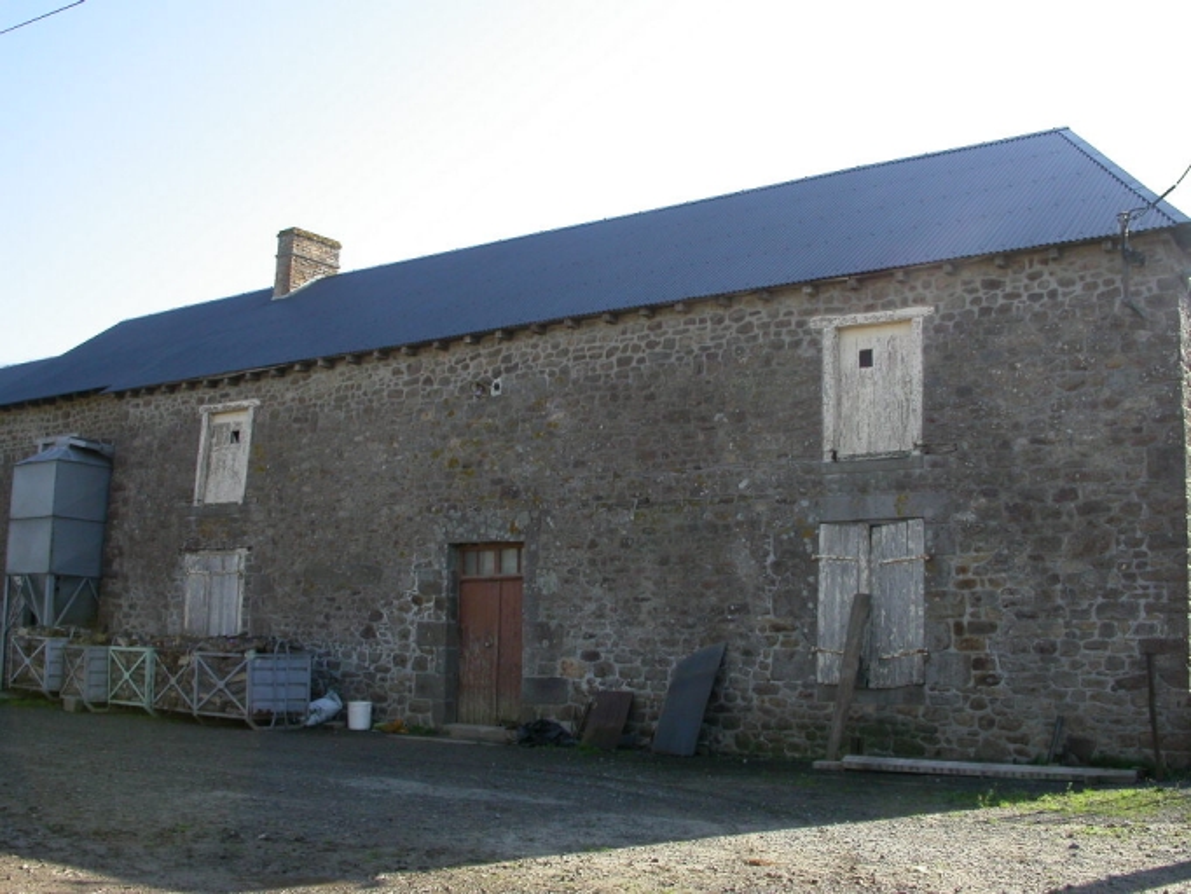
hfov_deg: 49.0
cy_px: 447
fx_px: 1308
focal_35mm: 38
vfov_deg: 37.7
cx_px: 596
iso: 100
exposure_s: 1/154
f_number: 6
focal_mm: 7.85
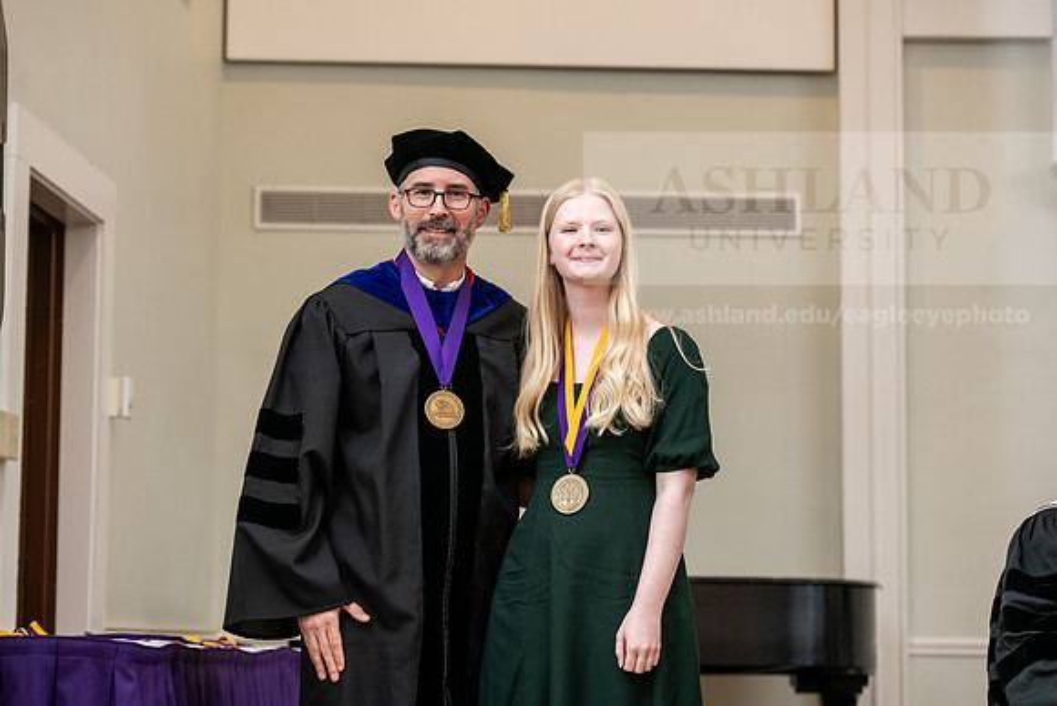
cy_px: 353
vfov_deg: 15.2
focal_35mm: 90
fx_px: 2643
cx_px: 528
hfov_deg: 22.6
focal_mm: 90
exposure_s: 1/200
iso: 1600
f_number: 4.5
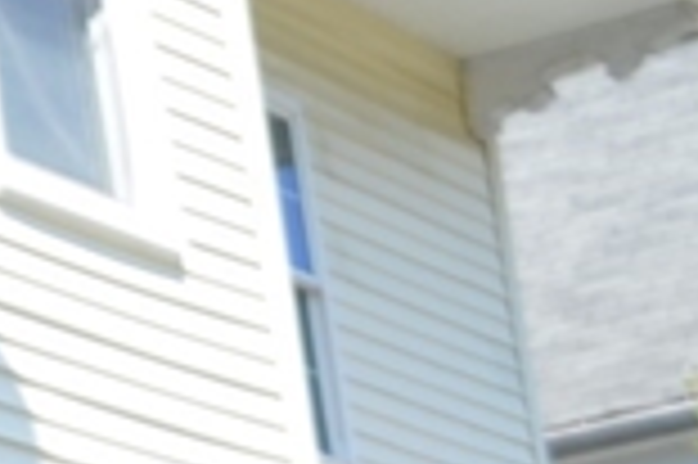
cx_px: -1162
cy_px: 493
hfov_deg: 9.7
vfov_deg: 7.7
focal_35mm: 178
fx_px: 3448
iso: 100
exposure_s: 1/400
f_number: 10
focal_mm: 18
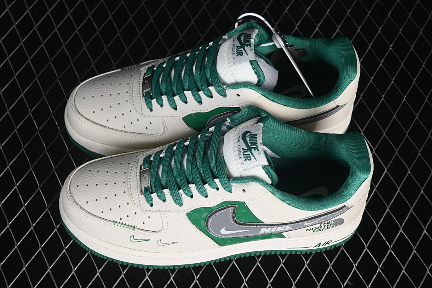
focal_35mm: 75
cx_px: 216
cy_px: 144
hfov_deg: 27.0
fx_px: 900
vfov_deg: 18.2
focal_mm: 50
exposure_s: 1/80
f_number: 7.1
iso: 160
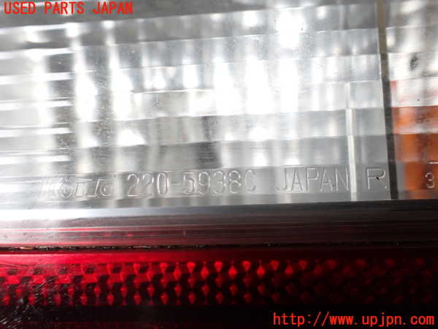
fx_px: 380
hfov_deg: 60.0
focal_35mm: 30
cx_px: 219
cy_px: 164
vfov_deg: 46.8
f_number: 2.3
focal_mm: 5.4
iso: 400
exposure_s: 1/125
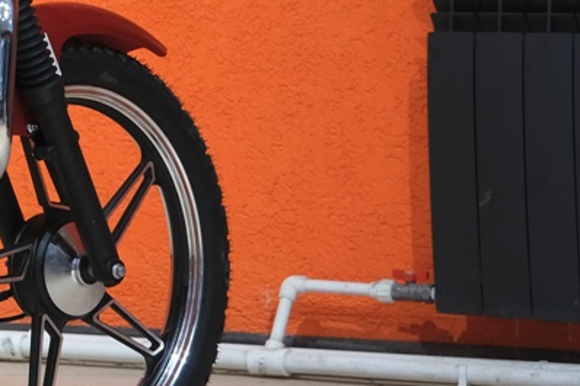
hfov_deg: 10.5
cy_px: -119
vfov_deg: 7.3
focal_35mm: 185
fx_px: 2979
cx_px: -466
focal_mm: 30.8
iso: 800
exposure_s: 1/60
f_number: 4
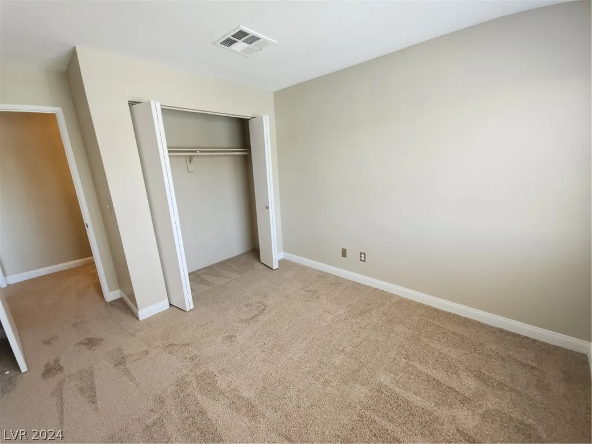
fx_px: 222
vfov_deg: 89.9
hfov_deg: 106.2
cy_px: 222
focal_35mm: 13
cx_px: 296
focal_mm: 2.2
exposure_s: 1/60
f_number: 2.2
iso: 100
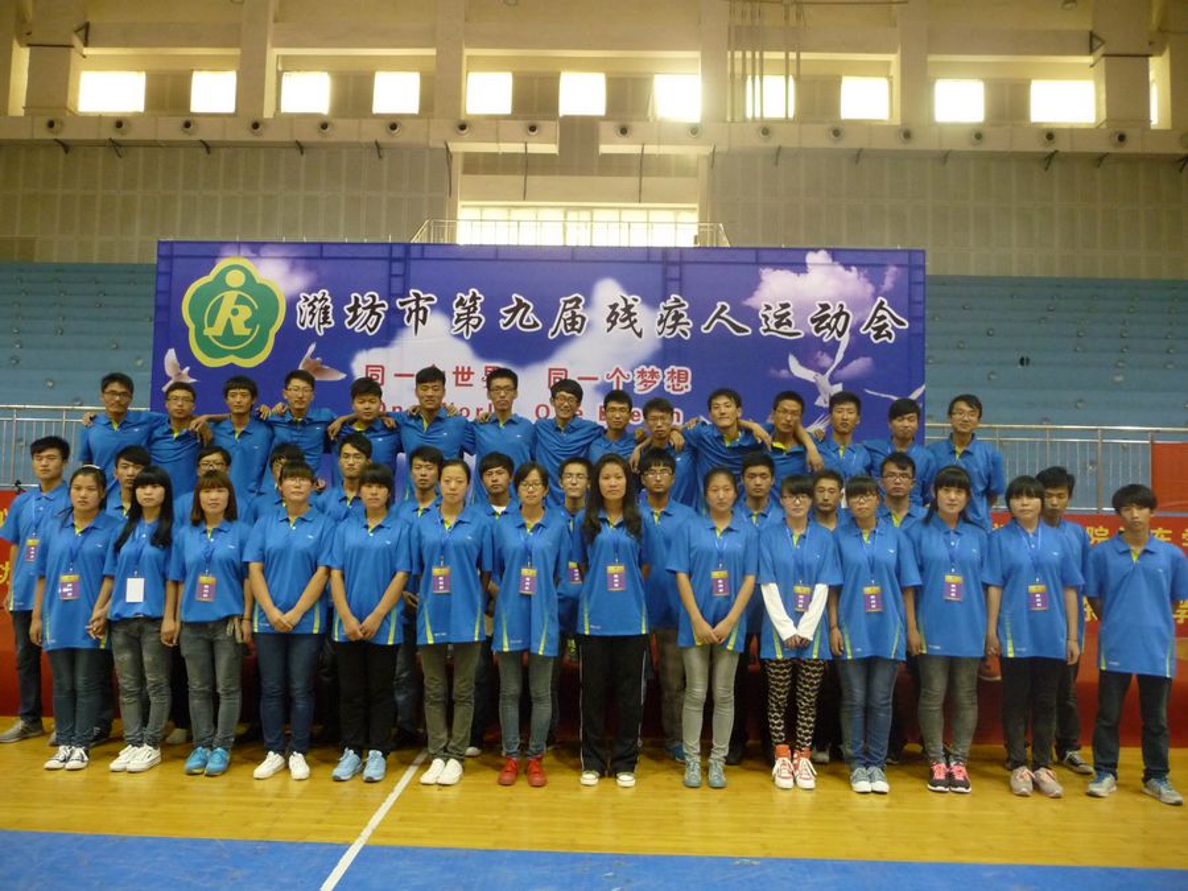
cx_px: 594
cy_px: 446
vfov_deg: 49.7
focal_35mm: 28
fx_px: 961
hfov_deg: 63.4
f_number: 3.3
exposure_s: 1/25
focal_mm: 4.7
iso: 400
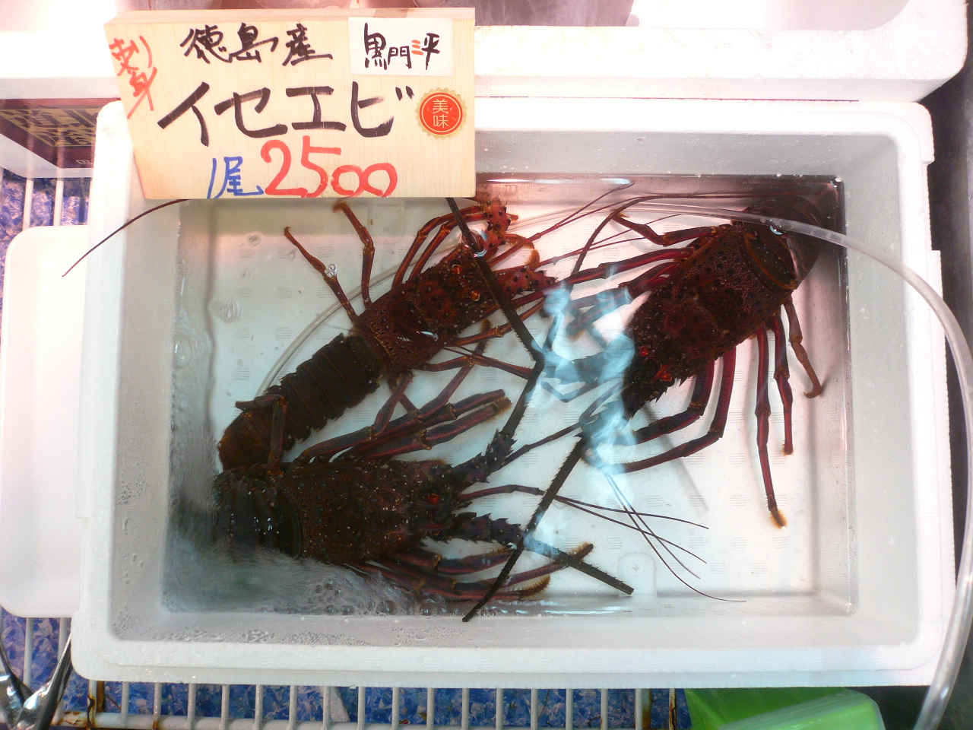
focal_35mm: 28
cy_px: 365
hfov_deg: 63.4
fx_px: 787
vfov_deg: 49.7
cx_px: 486
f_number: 2.8
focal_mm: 4.6
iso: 125
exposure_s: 1/15
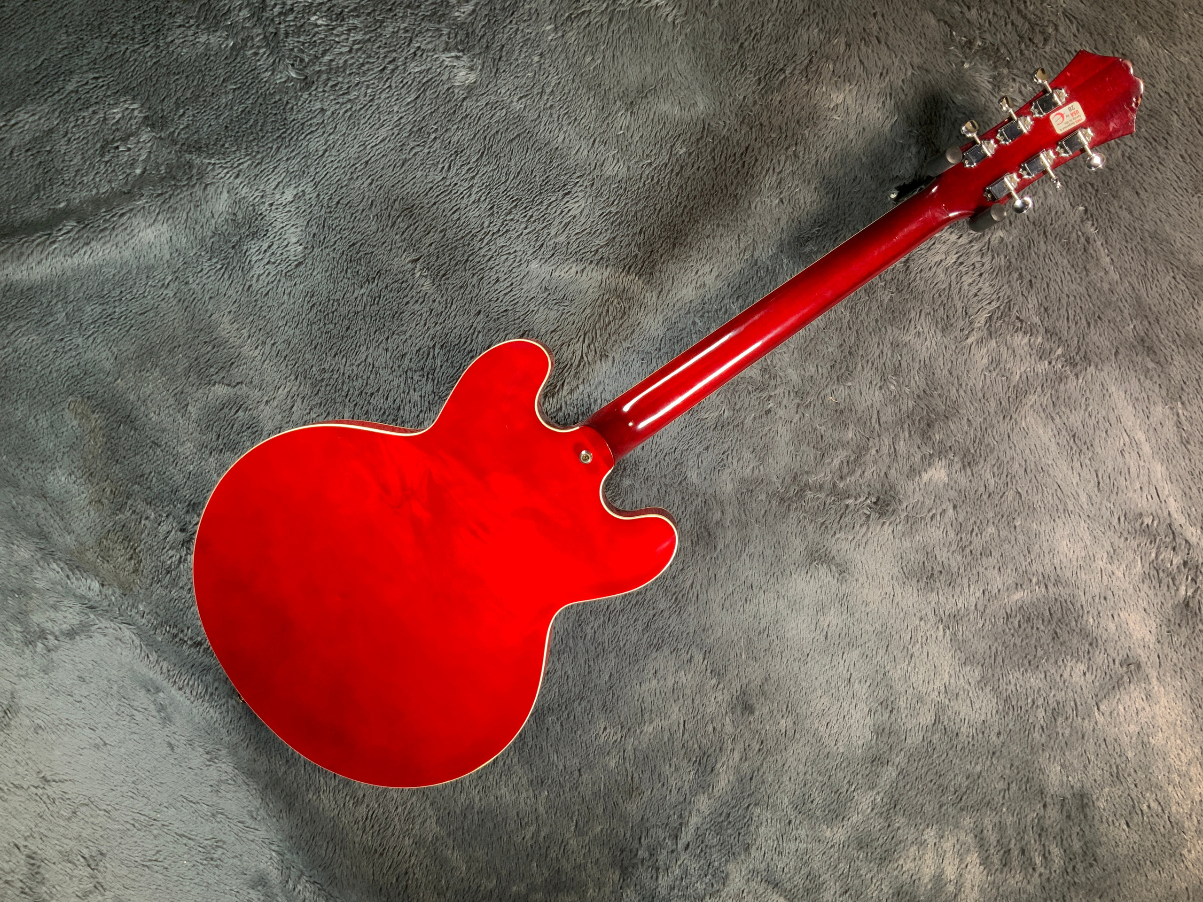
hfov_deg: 61.7
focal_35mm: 29
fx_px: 1008
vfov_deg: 48.2
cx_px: 602
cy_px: 451
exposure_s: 1/62
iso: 64
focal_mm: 3
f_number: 1.8
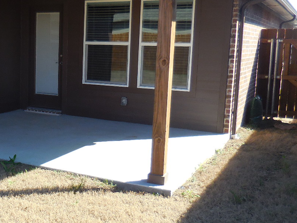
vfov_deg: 29.1
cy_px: 100
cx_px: 46
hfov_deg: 36.5
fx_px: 429
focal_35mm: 50
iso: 125
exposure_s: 1/500
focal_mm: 4.5
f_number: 3.3
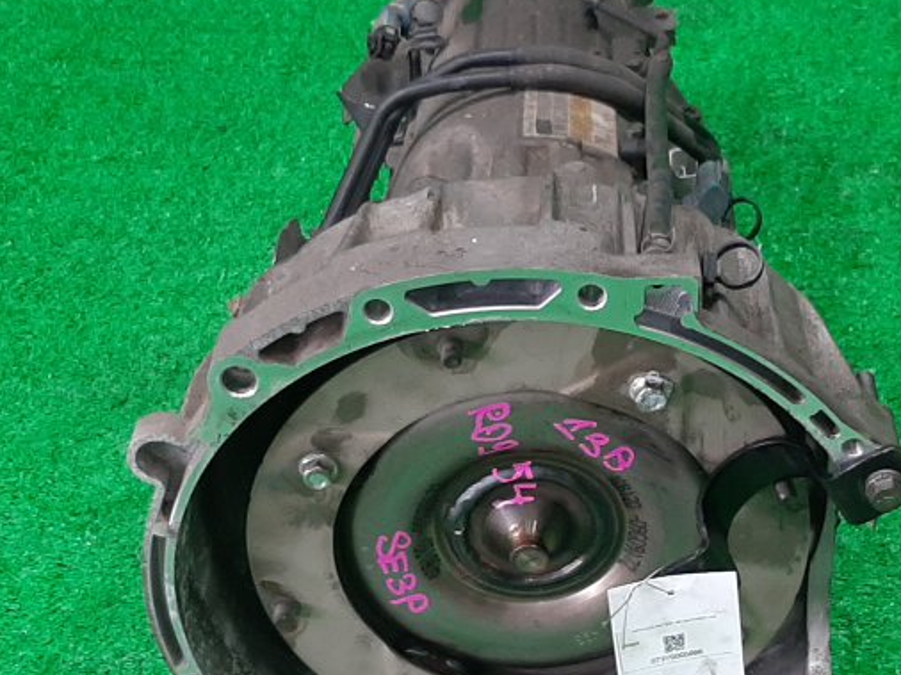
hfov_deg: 26.3
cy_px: 540
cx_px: 511
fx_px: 1925
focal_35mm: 74
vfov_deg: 19.7
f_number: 1.7
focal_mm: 3.93
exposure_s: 1/50
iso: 113
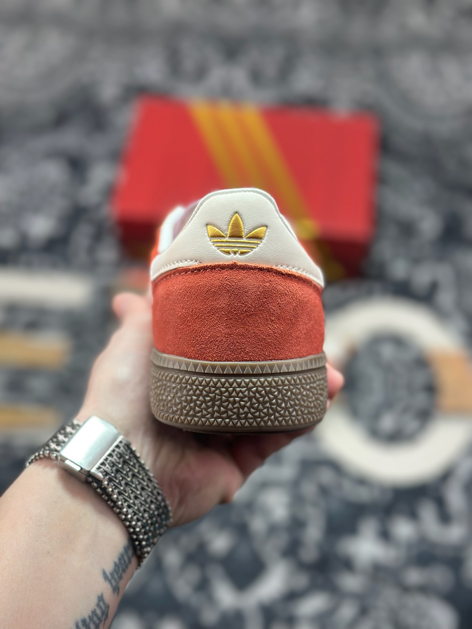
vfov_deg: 39.7
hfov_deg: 30.3
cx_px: 236
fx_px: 873
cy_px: 314
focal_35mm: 48
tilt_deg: -56.7
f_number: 1.78
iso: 80
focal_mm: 6.86
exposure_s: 1/417
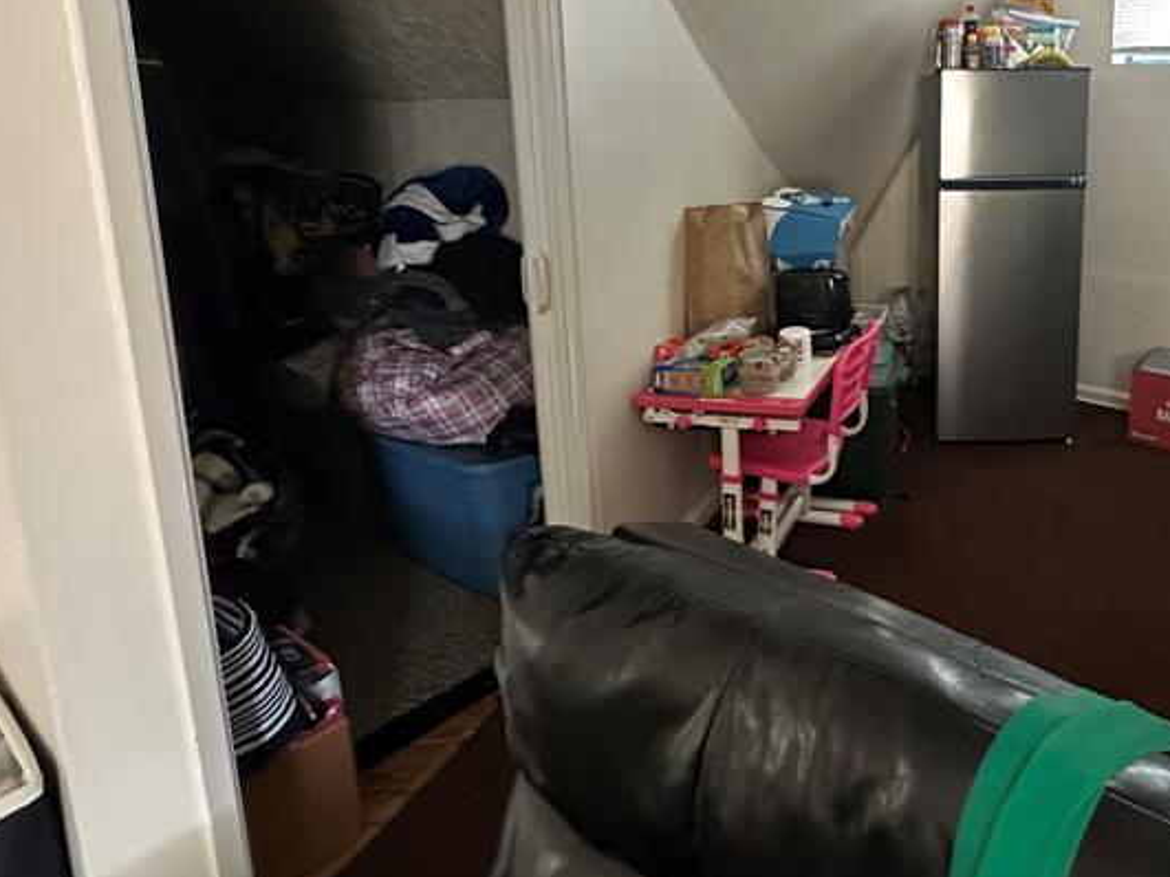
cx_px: 833
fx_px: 912
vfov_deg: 49.9
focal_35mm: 27
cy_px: 258
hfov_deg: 62.7
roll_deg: +0.1
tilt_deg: -10.6
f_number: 2.2
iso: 800
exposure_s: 1/60
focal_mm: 2.22
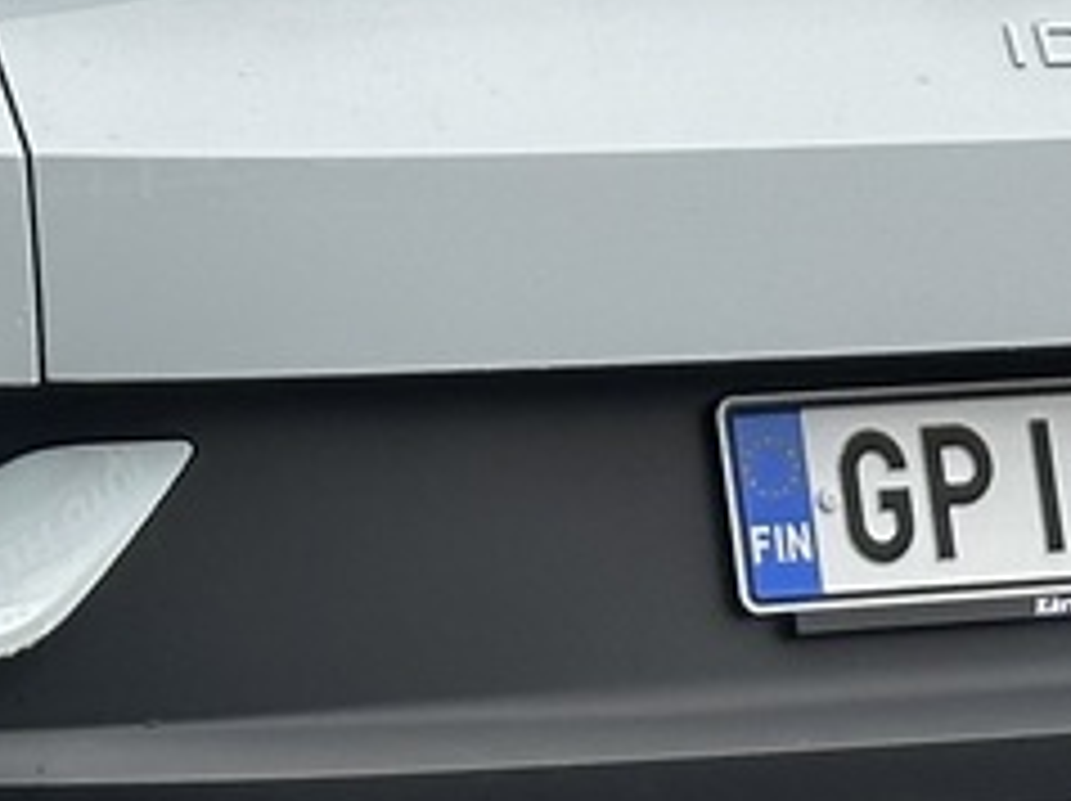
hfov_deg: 6.8
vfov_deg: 5.1
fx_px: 8994
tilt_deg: -2.4
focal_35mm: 291
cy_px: -432
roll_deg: +0.3
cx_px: -230
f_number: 1.78
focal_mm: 6.86
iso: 64
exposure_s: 1/816
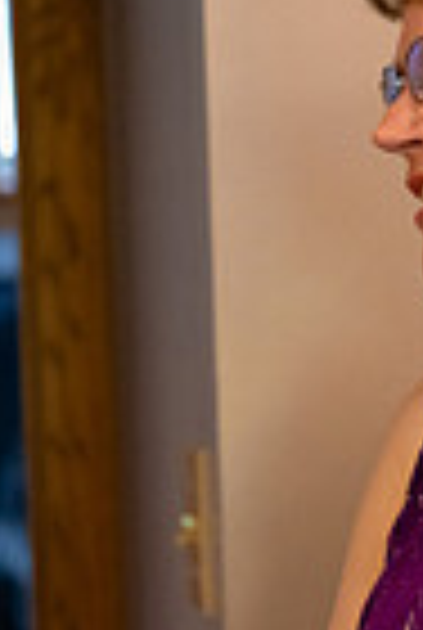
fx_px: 3876
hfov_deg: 6.2
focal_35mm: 221
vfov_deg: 9.3
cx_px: 513
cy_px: 531
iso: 3200
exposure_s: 1/200
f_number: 2.8
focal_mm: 69
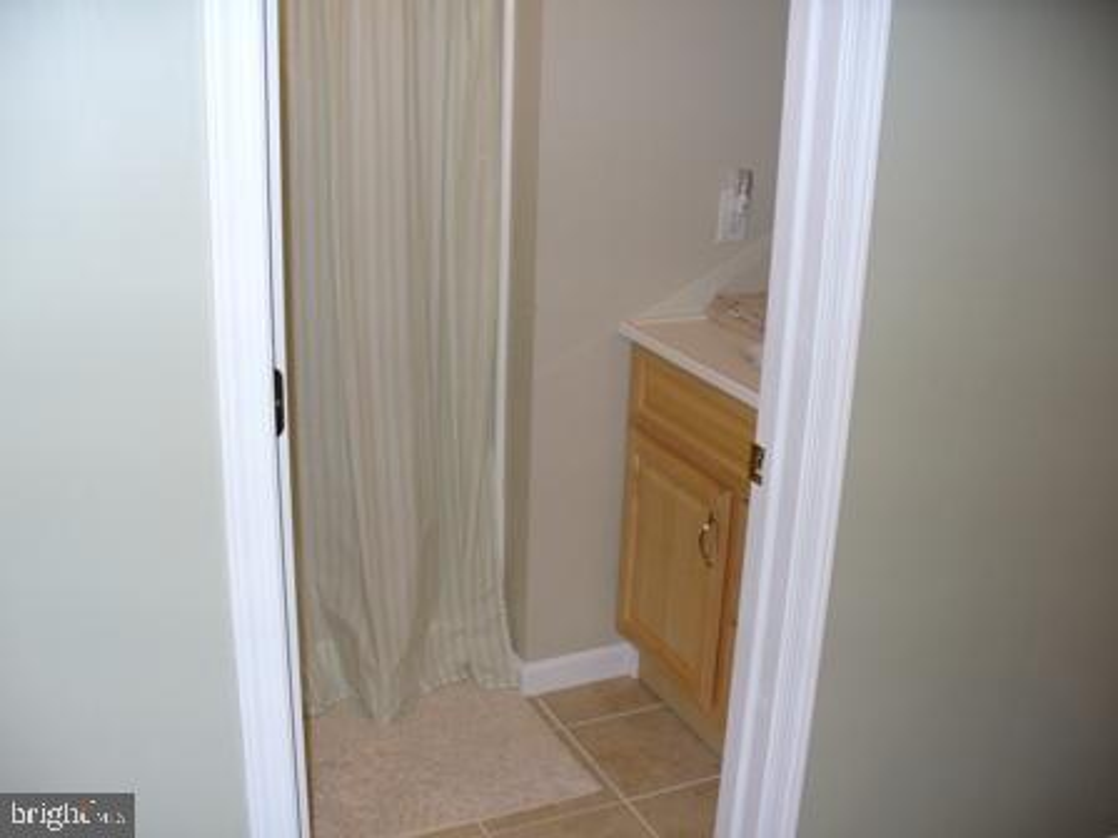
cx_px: 559
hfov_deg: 50.1
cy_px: 419
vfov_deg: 38.7
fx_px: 1195
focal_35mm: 37
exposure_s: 1/30
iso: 100
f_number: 2.8
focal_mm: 6.1
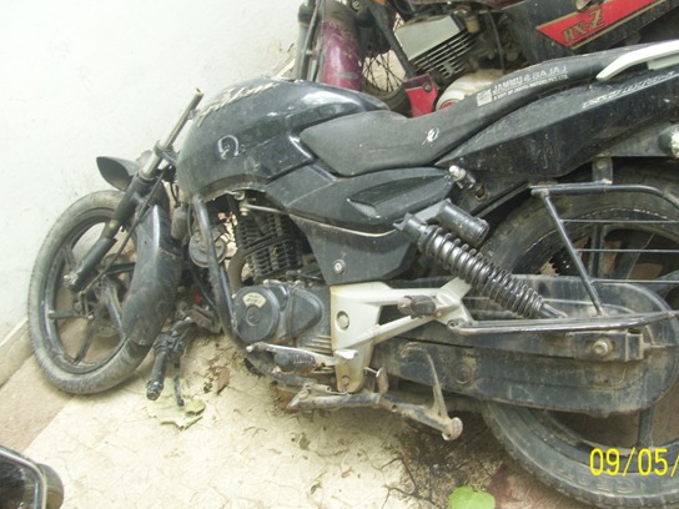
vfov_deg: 35.9
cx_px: 389
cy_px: 237
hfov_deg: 46.7
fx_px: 785
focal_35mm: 40
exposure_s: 1/40
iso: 80
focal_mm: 5.7
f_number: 2.9
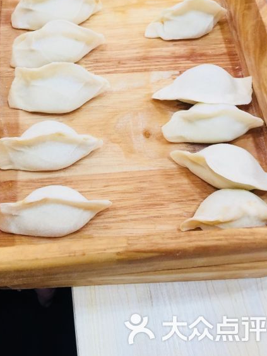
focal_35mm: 36
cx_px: 117
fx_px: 370
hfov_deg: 39.6
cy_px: 141
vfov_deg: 51.0
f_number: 2.2
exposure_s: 1/33
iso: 64
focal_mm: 4.15
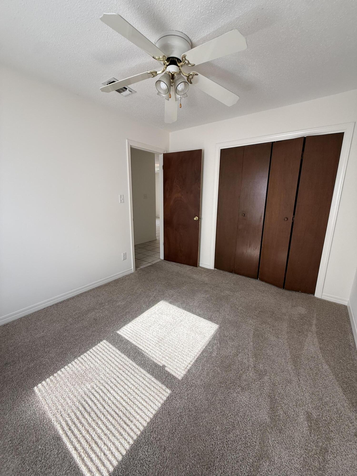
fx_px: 193
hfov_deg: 85.7
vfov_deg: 102.1
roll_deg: -1.8
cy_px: 238
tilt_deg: -12.5
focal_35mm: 14
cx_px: 178
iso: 100
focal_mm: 2.22
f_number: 2.2
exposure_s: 1/99
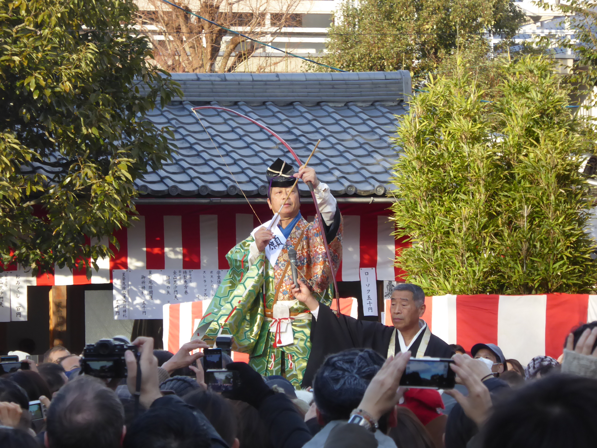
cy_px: 224
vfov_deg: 5.8
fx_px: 4432
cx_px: 298
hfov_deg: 7.7
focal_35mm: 257
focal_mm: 41.4
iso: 250
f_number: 5.6
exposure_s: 1/160
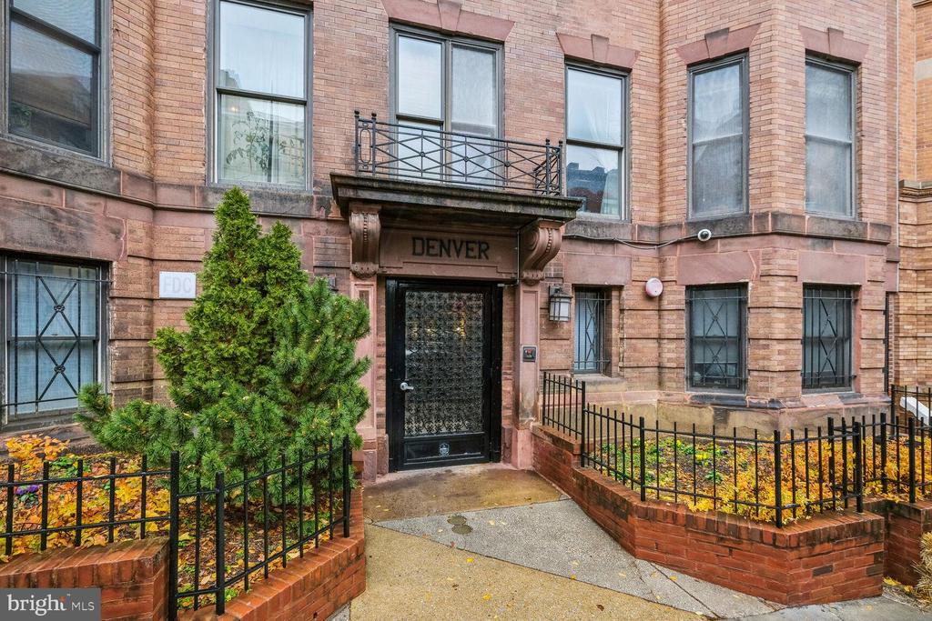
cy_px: 310
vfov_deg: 77.3
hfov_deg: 100.4
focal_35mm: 15
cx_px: 466
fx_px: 388
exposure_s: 1/60
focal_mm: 10
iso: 800
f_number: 8
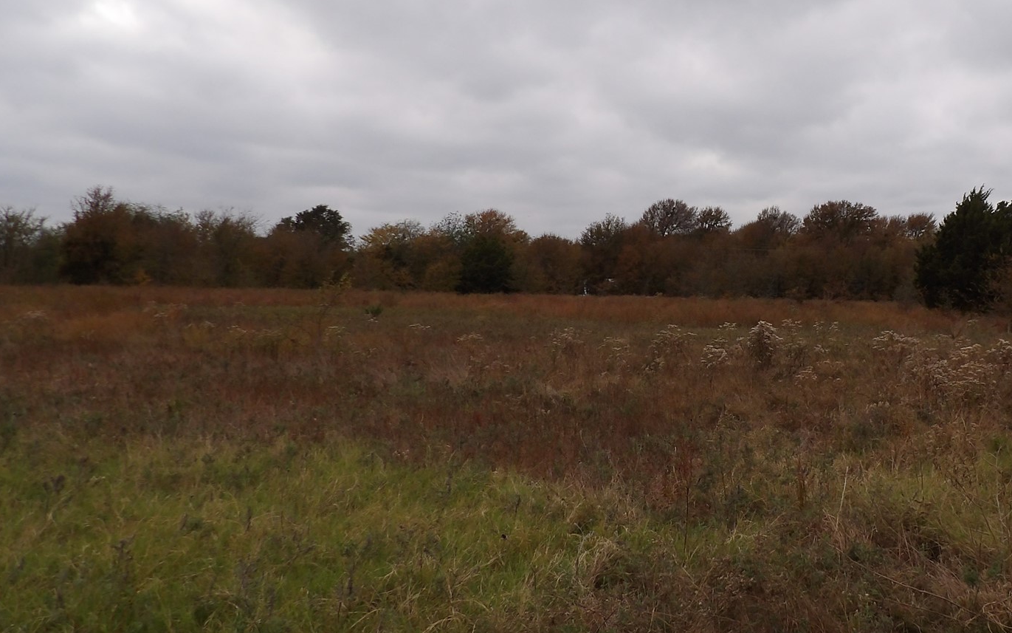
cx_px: 740
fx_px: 1048
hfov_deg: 49.8
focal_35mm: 38
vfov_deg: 33.6
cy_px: 305
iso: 100
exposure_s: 1/832
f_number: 3.2
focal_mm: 4.3
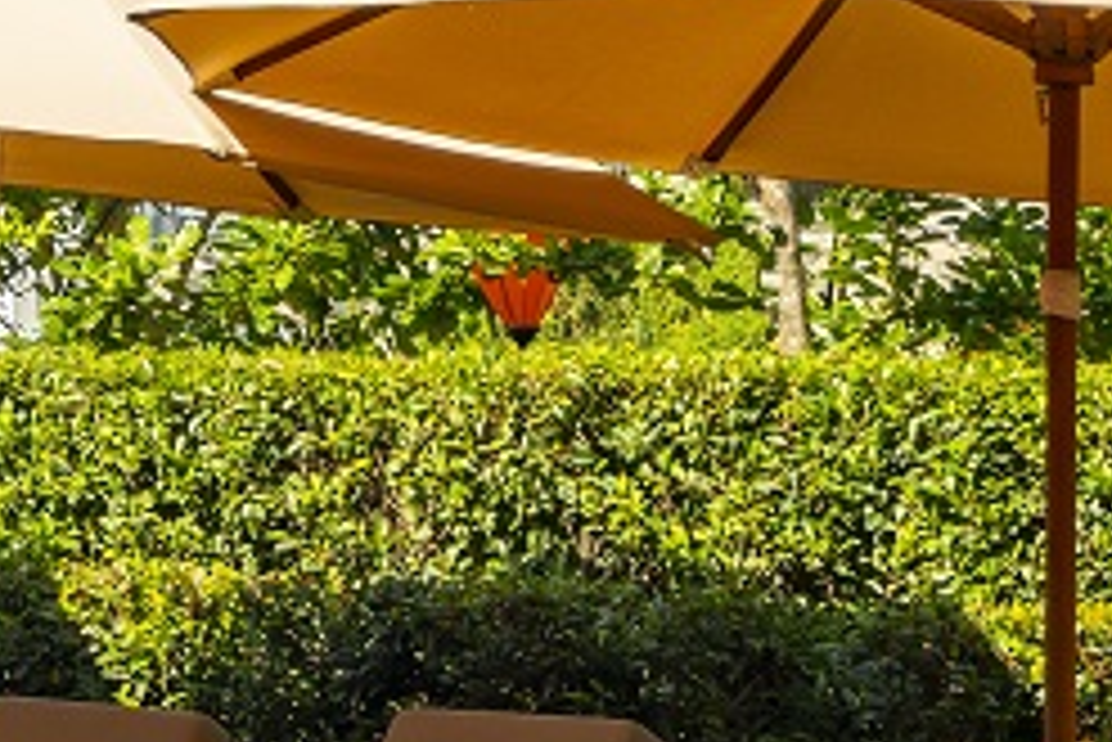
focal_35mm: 184
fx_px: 5687
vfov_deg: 7.4
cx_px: -1292
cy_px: 834
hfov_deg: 10.1
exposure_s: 1/160
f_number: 6.3
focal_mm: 35
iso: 100
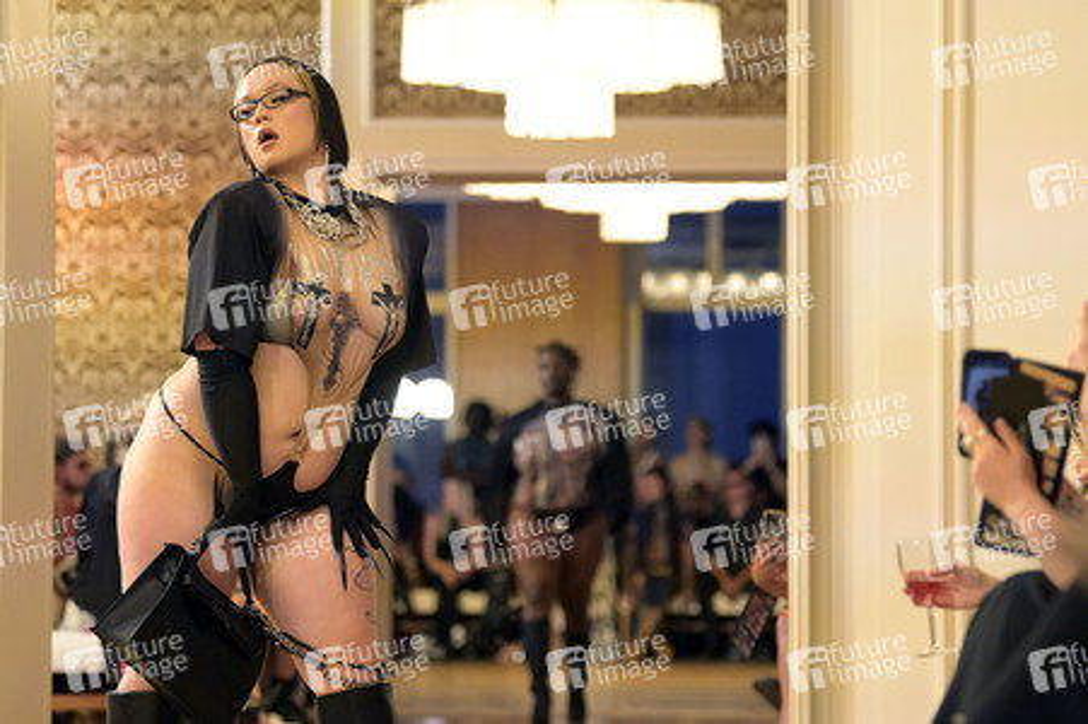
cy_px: 362
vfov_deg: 12.2
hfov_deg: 18.3
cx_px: 544
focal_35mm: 112
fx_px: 3382
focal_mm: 112
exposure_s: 1/2000
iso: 6400
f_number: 2.8
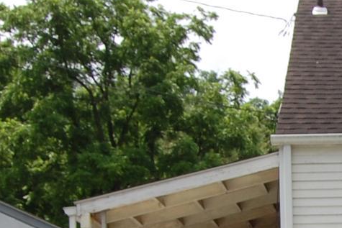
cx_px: 552
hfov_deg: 8.8
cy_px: 322
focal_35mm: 226
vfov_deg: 6.0
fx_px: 2149
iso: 200
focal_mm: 35
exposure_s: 1/400
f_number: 10
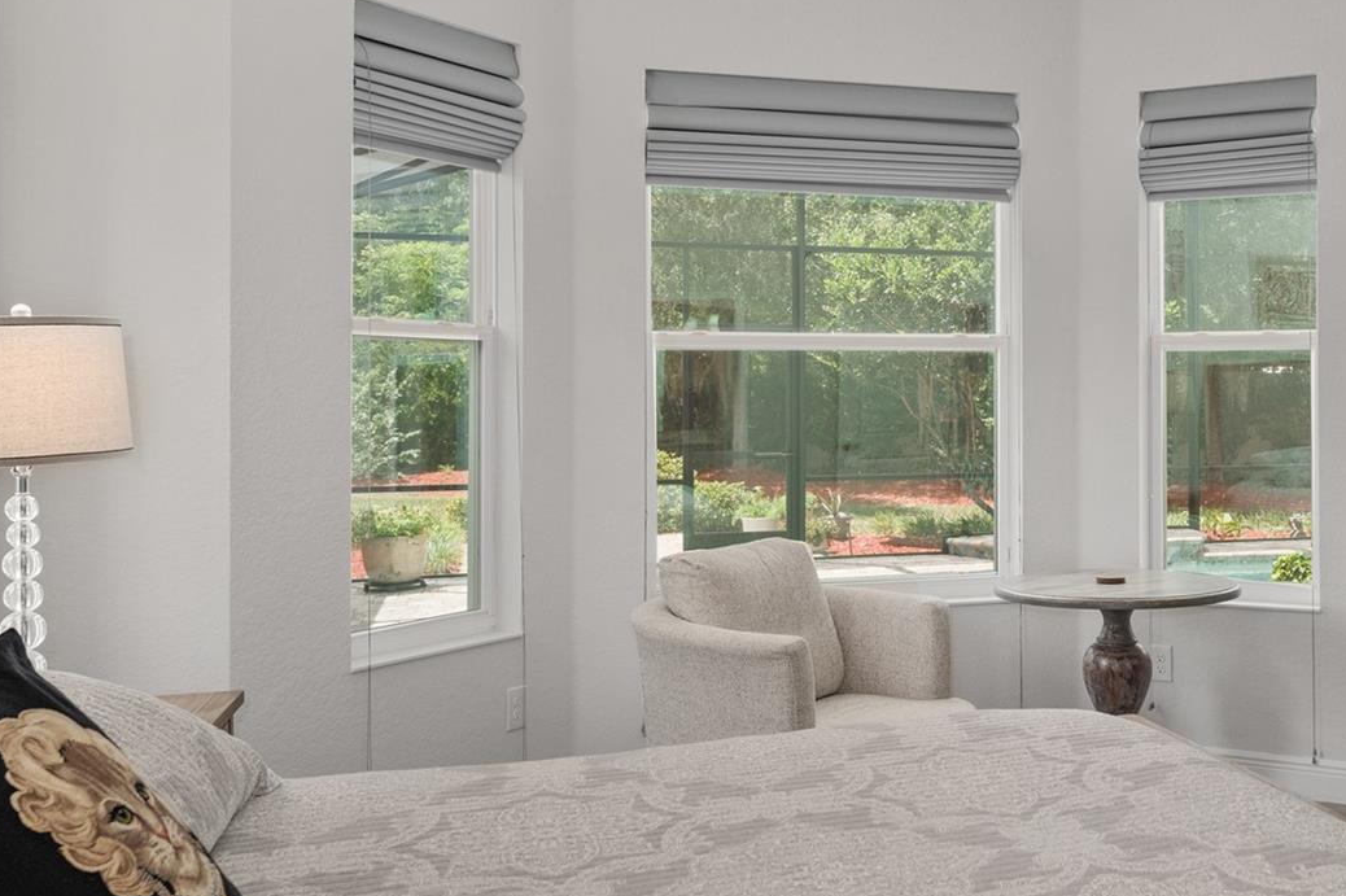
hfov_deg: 50.4
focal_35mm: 37
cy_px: 383
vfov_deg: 35.8
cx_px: 958
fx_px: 1383
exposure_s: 1/30
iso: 400
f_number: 8
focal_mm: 24
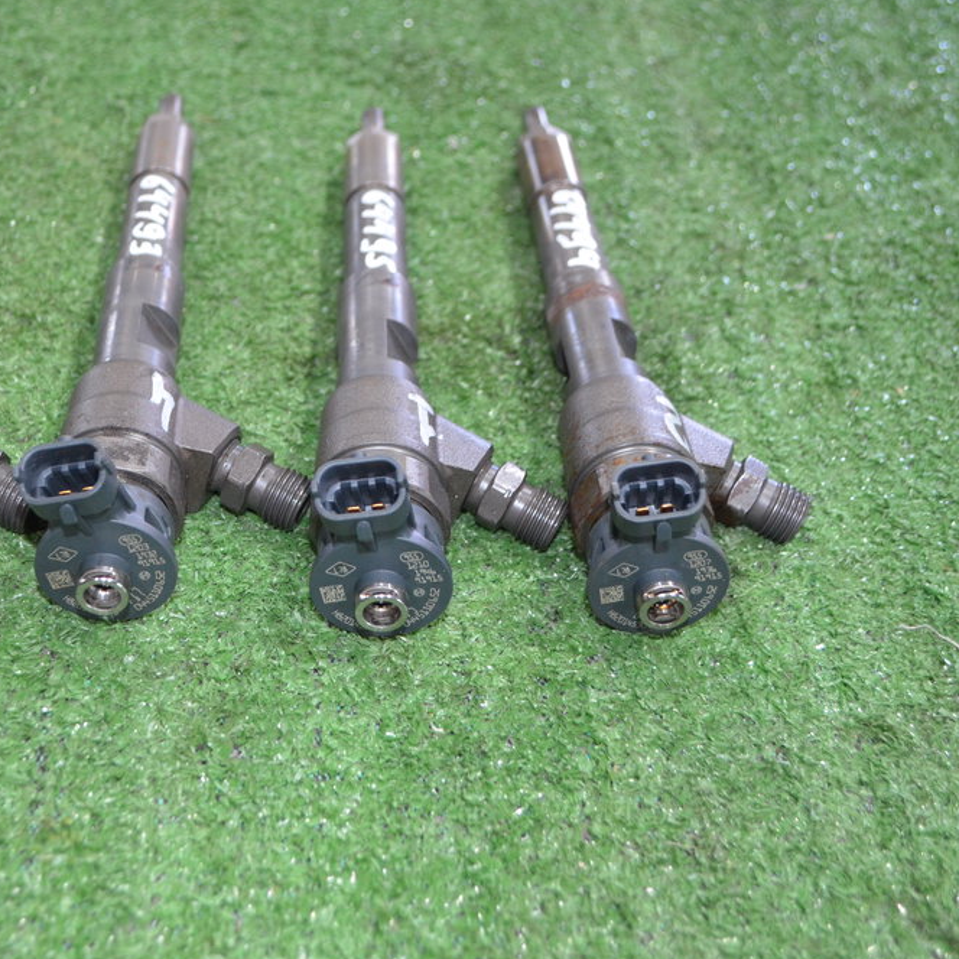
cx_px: 244
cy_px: 485
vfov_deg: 33.4
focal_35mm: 51
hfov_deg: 32.8
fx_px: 1599
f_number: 4.2
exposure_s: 1/60
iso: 1250
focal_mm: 26
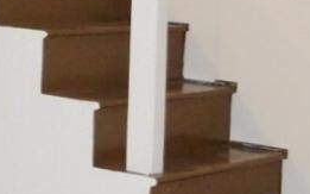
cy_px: -99
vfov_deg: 8.8
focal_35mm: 146
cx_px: -72
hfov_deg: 13.9
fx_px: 1233
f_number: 3.4
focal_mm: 4.5
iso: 640
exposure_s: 1/8
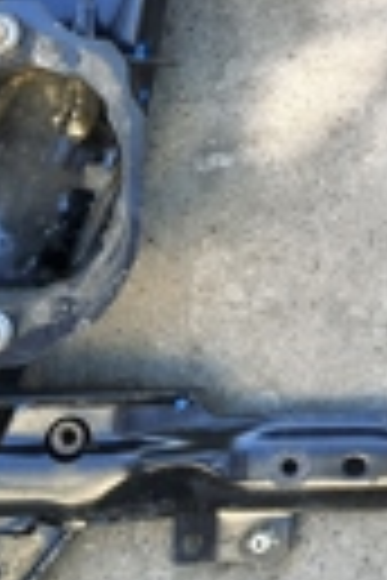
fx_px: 1999
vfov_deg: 15.9
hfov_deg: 10.4
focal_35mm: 124
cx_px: 698
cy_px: -103
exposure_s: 1/100
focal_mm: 5.56
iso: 115
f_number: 1.8
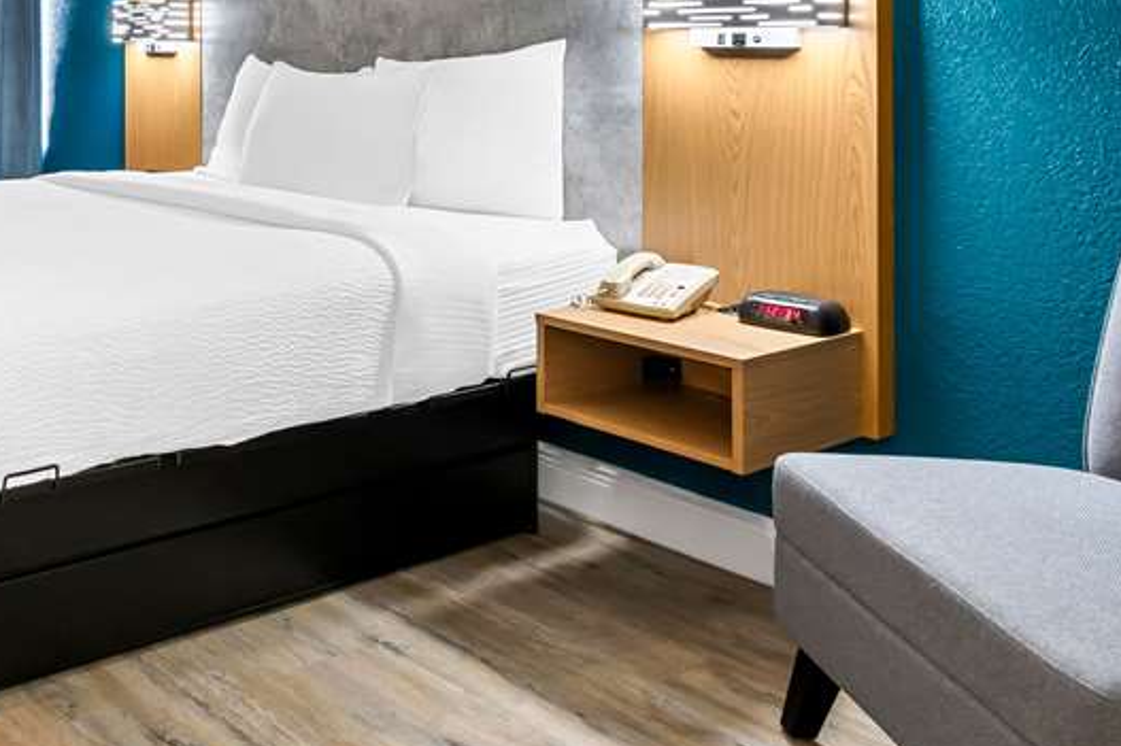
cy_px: 140
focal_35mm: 33
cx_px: 37
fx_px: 1027
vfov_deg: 38.3
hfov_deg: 48.6
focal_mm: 17
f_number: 8
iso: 800
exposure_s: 1.3
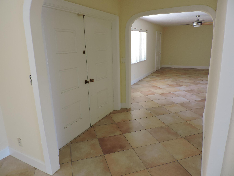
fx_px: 162
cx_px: 117
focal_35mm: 24
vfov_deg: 56.8
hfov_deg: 71.6
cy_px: 88
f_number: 3
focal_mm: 4.3
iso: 110
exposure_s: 1/30
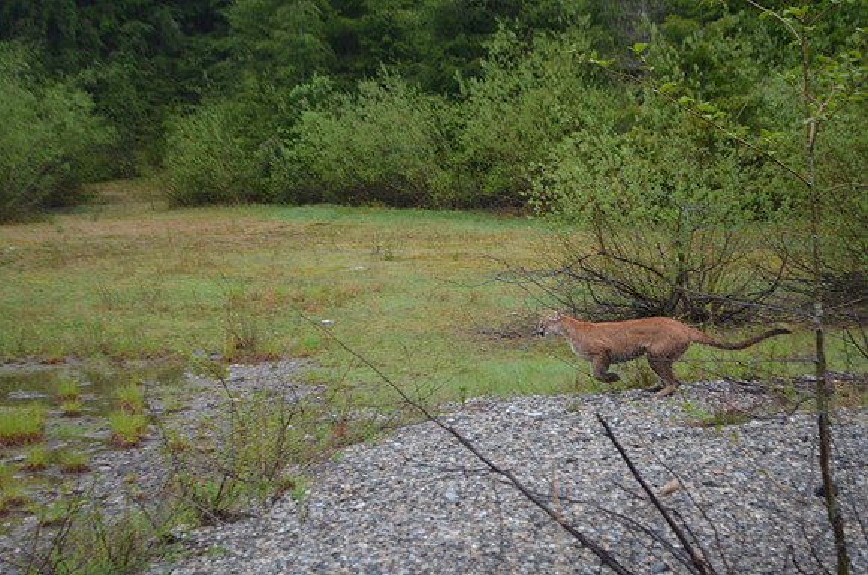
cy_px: 288
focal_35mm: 75
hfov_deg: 27.0
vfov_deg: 18.1
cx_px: 434
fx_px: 1804
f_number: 5.6
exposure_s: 1/200
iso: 1600
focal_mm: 50
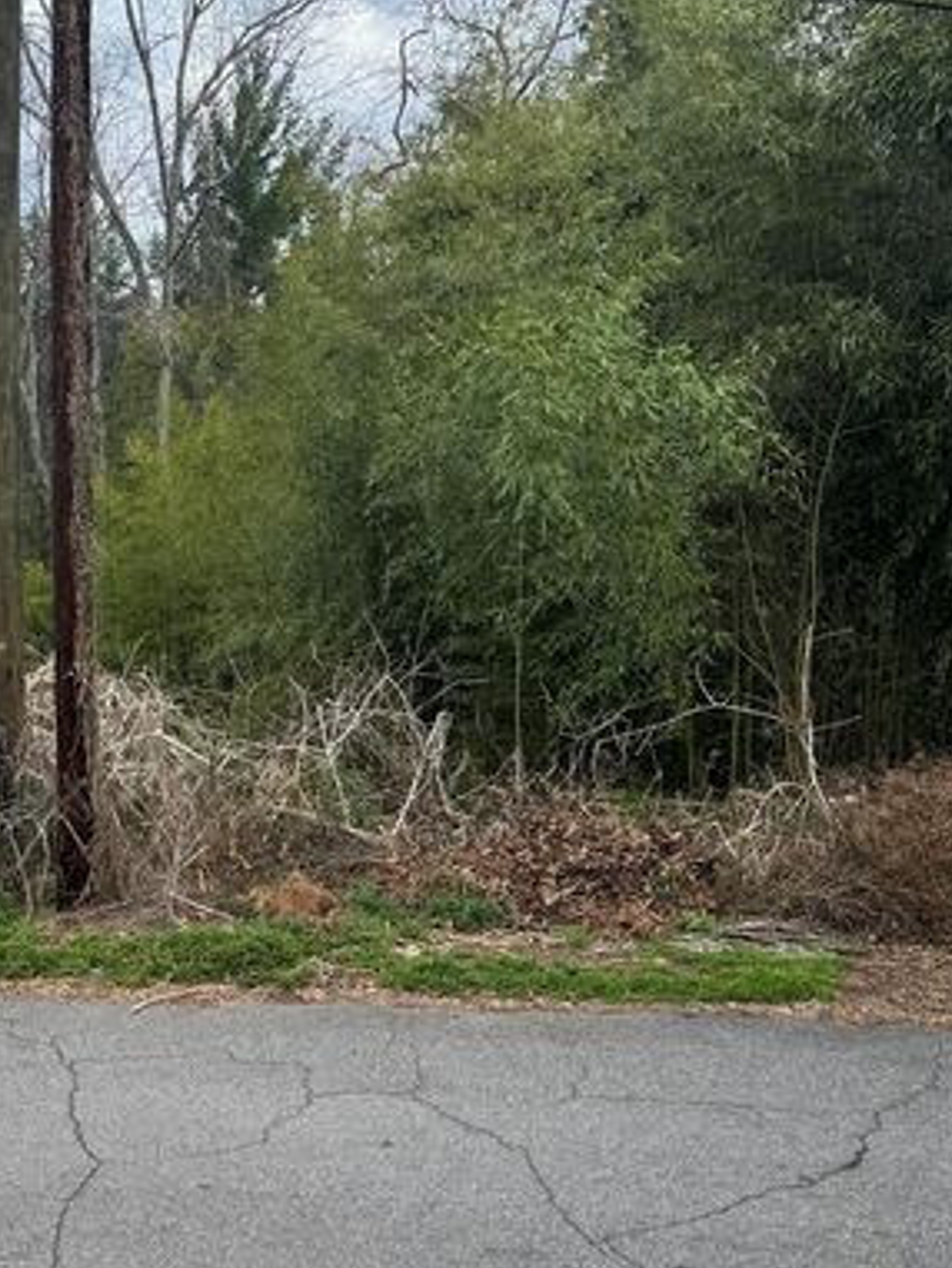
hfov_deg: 33.2
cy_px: 1050
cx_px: 160
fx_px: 1539
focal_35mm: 42
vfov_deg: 42.4
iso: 80
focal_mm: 6.76
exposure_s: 1/678
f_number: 1.78
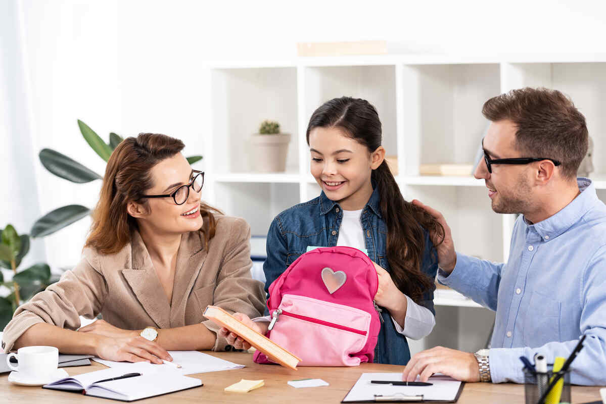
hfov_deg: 18.3
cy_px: 202
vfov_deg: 12.2
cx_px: 303
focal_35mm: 112
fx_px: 1886
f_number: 4
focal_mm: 112
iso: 80
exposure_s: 1/160
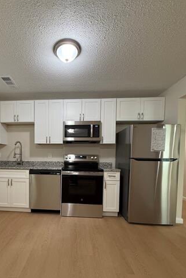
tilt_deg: -2.2
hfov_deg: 65.6
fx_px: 139
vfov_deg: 89.1
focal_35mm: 18
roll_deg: -0.5
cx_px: 61
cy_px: 163
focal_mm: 2.22
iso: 320
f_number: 2.2
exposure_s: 1/120
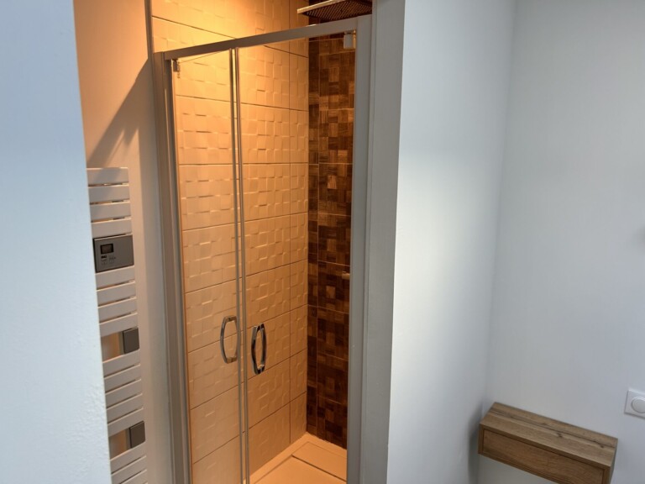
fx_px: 484
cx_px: 322
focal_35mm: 26
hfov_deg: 67.3
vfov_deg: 53.1
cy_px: 242
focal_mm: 5.7
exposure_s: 1/50
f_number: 1.5
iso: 64
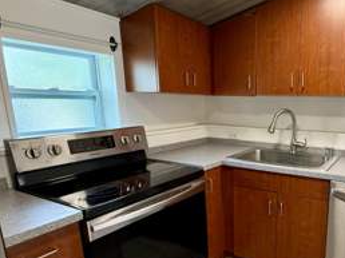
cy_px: 154
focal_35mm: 26
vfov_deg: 52.6
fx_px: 259
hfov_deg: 61.7
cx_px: 277
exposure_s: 1/60
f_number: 2.2
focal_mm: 2.22
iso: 400
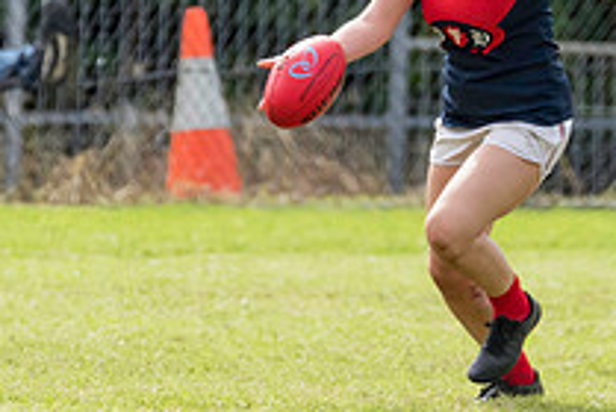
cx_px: 639
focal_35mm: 2096
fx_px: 35915
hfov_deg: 1.0
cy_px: 57
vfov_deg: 0.7
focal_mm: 550
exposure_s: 1/2000
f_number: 6.3
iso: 800
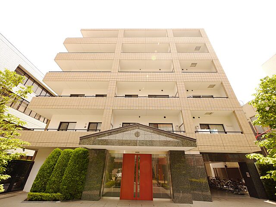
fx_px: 112
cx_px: 138
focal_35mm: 14
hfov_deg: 102.1
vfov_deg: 85.7
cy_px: 104
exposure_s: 1/200
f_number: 5
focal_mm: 7
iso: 160
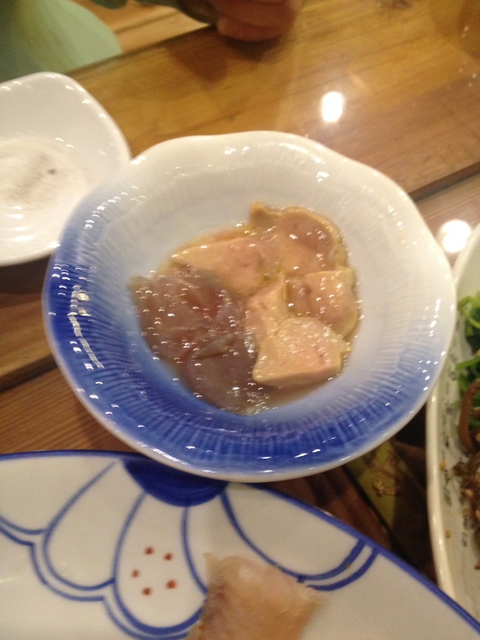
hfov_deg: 40.7
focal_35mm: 35
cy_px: 320
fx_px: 647
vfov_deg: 52.6
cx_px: 240
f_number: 2.4
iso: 250
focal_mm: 4.28
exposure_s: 1/20
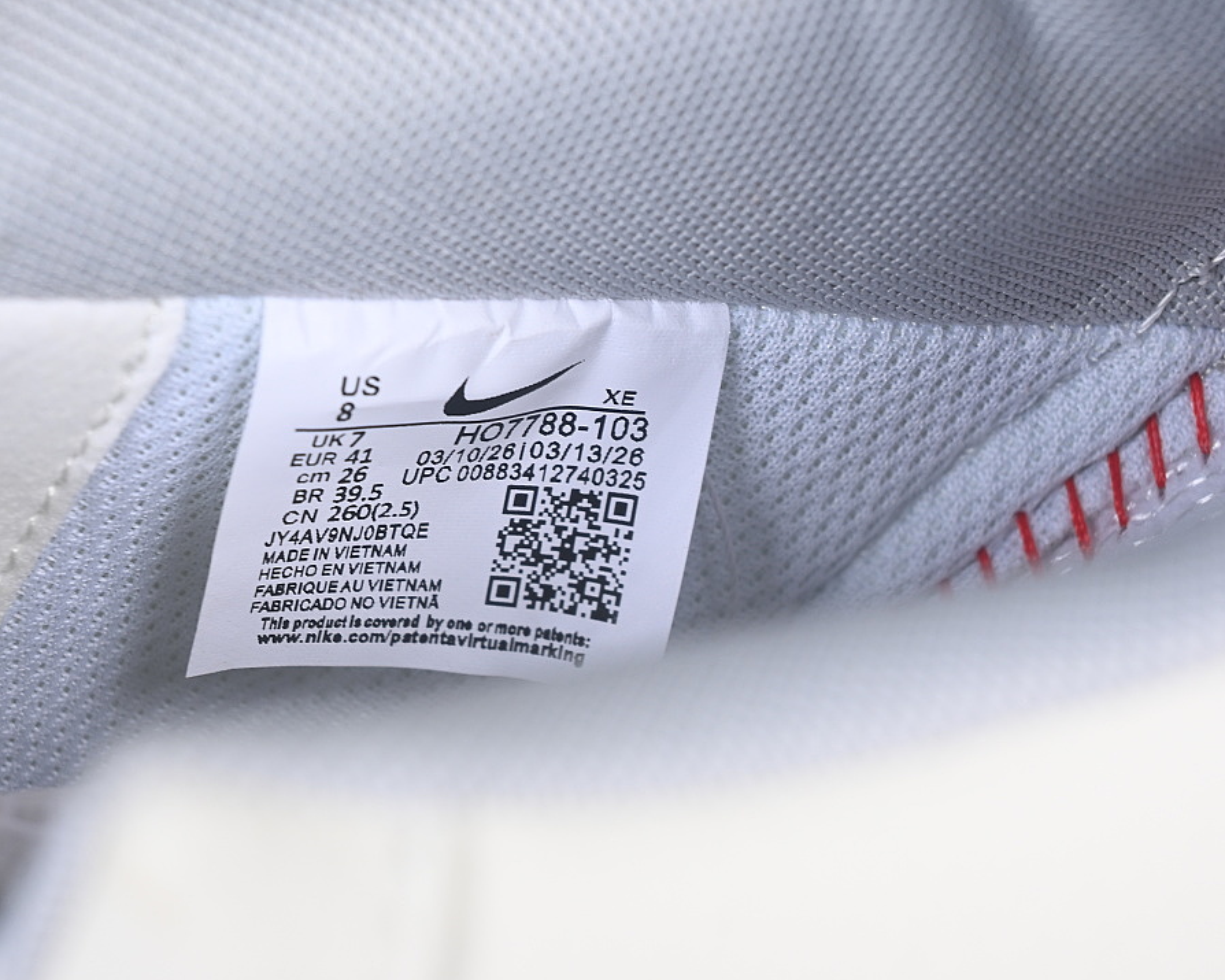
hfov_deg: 22.5
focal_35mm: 85
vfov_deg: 18.1
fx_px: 3081
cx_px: 519
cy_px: 489
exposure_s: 1/80
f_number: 7.1
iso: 160
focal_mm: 50
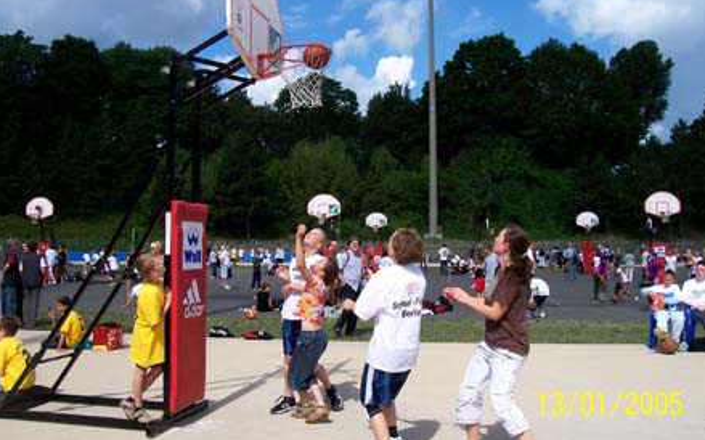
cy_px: 204
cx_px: 358
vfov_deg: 34.4
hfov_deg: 52.8
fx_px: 711
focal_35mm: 37
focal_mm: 5.6
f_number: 5.1
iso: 80
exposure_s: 1/661
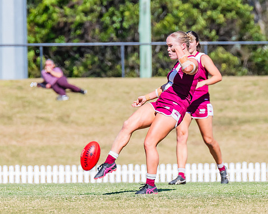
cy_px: 106
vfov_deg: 1.6
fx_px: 7592
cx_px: 193
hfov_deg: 2.0
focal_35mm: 957
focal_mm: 420
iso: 800
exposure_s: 1/1600
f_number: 10
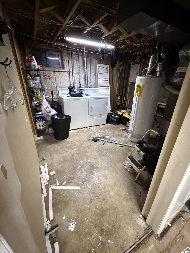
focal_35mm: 15
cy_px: 129
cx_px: 96
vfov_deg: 98.2
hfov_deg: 81.7
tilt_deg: -24.1
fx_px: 110
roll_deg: -0.9
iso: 1250
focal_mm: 2.22
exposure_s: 1/45
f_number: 2.2
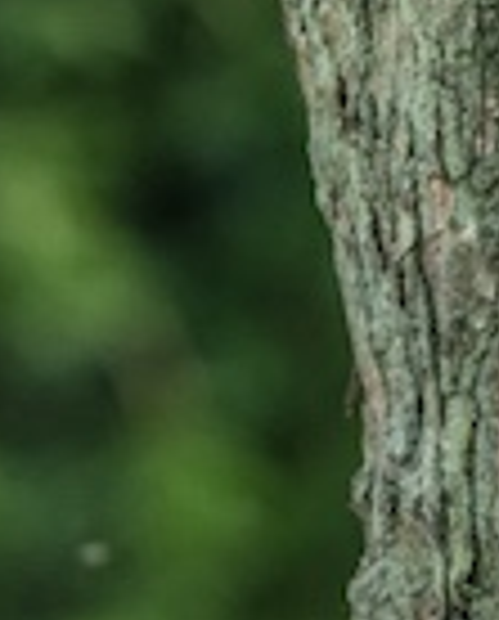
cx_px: -76
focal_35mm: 2035
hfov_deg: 0.8
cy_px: 541
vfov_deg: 0.9
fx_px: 37444
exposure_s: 1/800
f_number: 2.8
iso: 800
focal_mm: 400
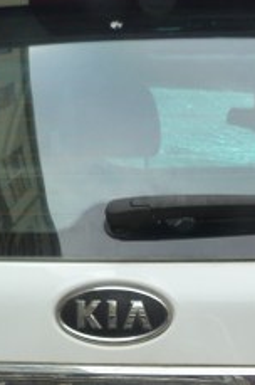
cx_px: 193
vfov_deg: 21.5
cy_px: 397
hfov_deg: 14.9
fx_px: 970
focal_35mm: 91
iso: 125
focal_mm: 4.5
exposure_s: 1/160
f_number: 4
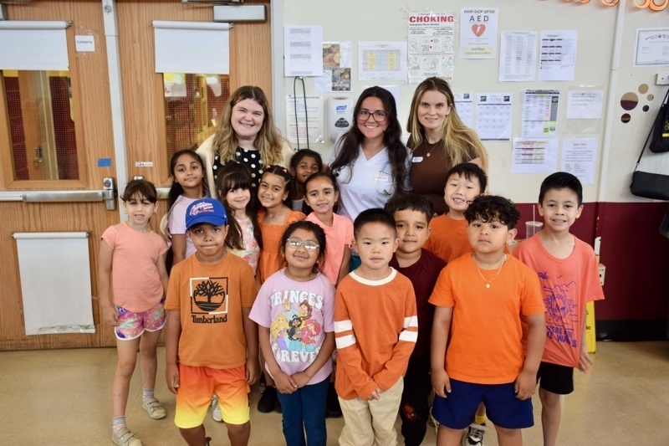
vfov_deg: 36.9
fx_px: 669
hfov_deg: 53.1
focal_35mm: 36
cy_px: 223
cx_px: 334
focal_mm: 24
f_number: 4
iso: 400
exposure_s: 1/40
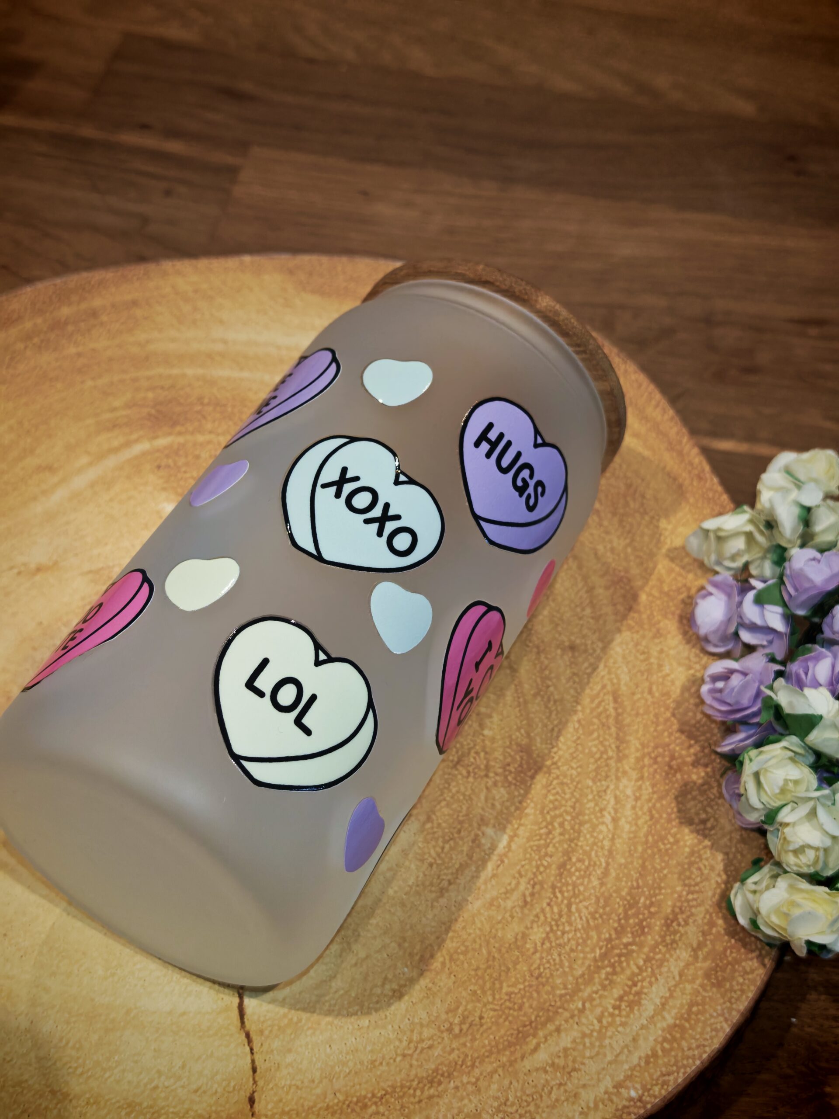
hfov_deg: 30.3
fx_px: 1551
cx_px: 420
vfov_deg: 39.7
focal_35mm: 48
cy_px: 560
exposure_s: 1/100
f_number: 2
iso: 160
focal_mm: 6.83
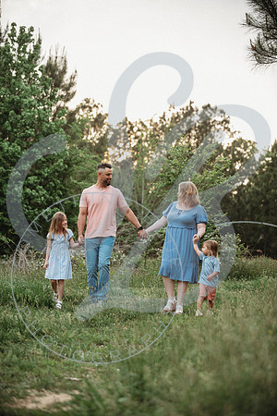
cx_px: 138
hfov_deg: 16.7
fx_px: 946
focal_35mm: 82
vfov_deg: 24.8
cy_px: 208
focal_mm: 82
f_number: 2.8
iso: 200
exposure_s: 1/200
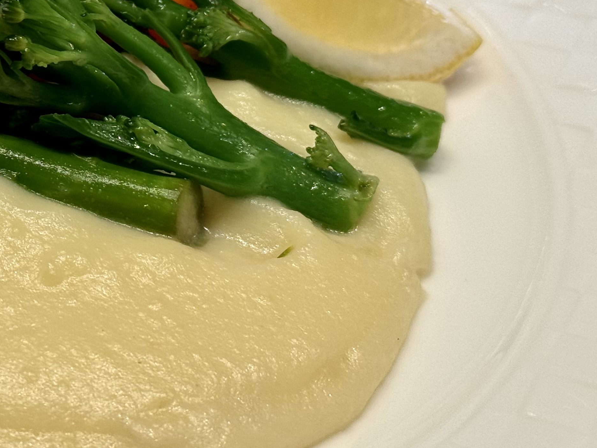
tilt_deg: -37.7
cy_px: 67
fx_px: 1794
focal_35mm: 104
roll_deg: -0.7
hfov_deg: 18.4
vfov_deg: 14.1
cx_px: -12
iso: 100
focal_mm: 6.76
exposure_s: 1/98
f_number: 1.78
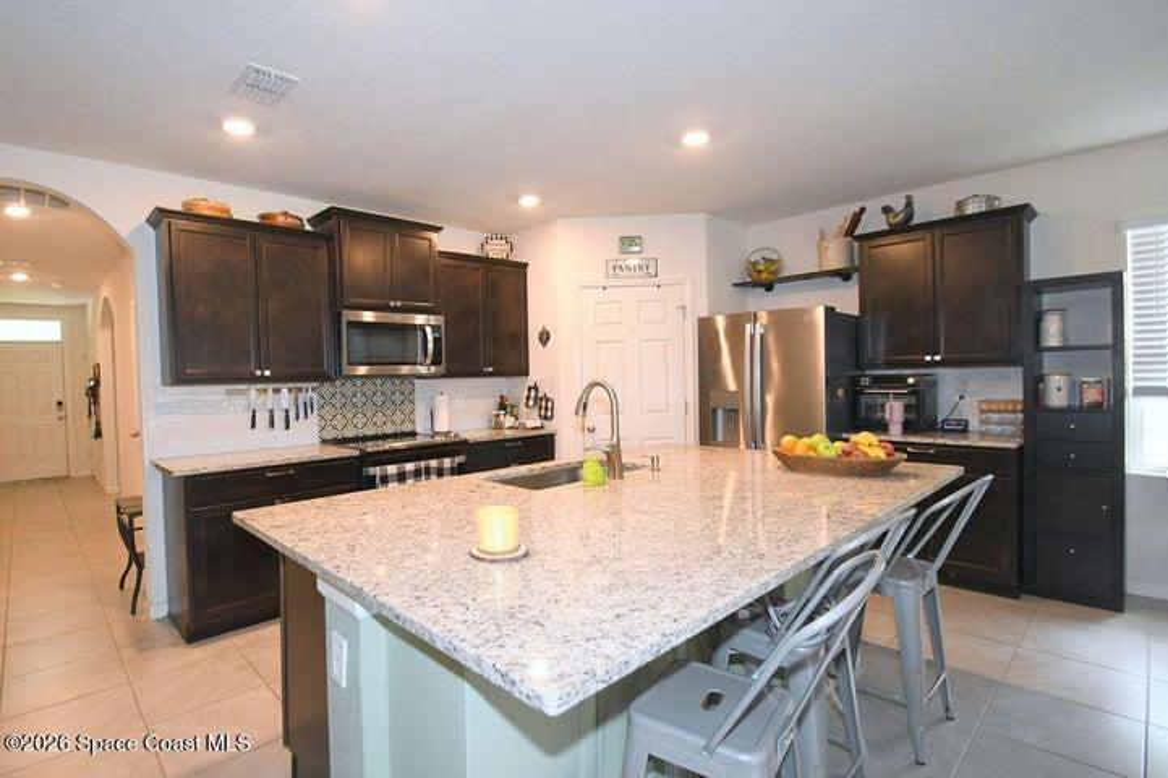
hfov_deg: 96.8
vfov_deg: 73.7
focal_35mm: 16
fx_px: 519
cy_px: 389
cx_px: 584
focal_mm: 11
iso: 1600
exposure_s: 1/200
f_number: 4.5
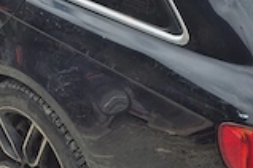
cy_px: -40
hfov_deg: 32.8
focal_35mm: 60
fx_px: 422
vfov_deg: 20.9
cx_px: 67
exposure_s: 1/2500
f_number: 1.8
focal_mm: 5.4
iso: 25
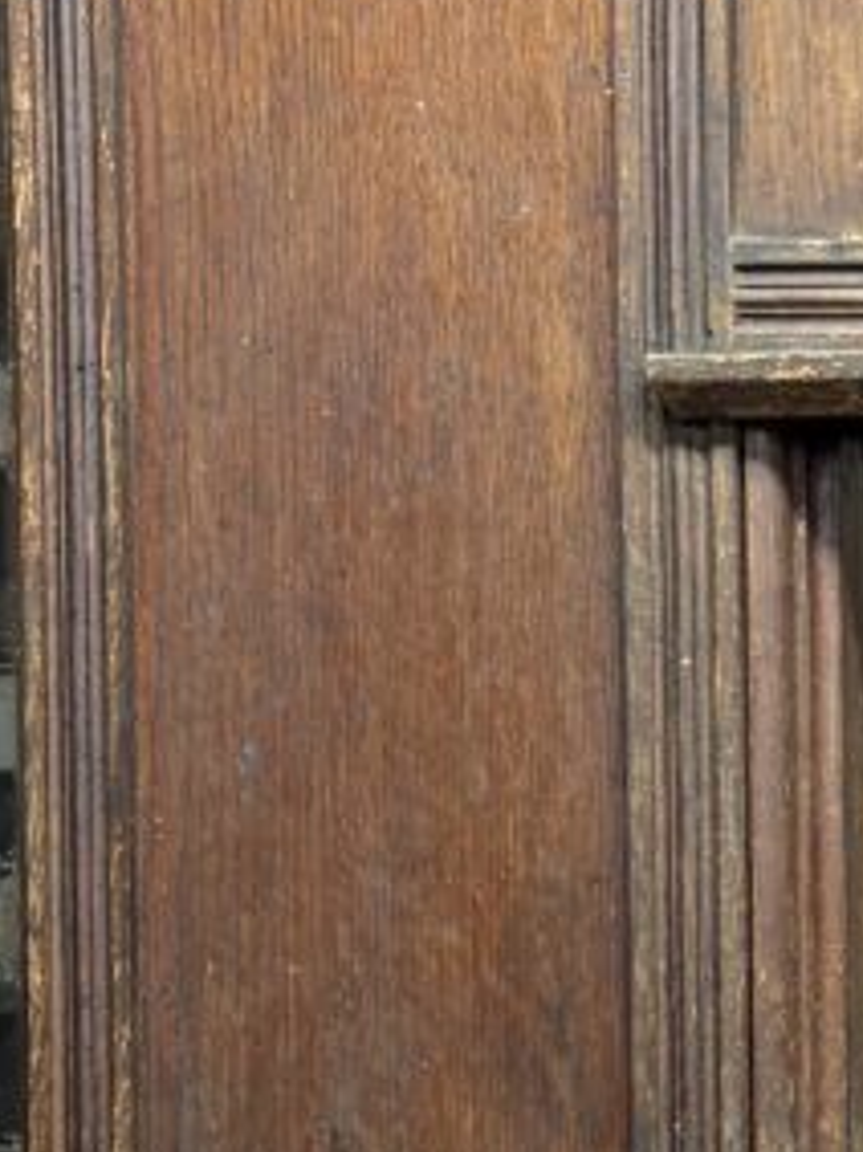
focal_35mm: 94
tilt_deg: -0.8
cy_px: 851
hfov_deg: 14.3
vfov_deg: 20.7
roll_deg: -0.9
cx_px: 1413
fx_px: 3127
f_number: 1.6
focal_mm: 5.96
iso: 125
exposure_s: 1/60
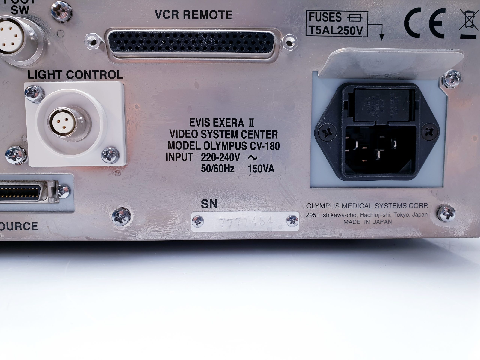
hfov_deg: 67.3
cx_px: 240
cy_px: 180
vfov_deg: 53.1
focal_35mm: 26
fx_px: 361
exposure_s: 1/50
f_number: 2.4
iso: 64
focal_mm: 4.3
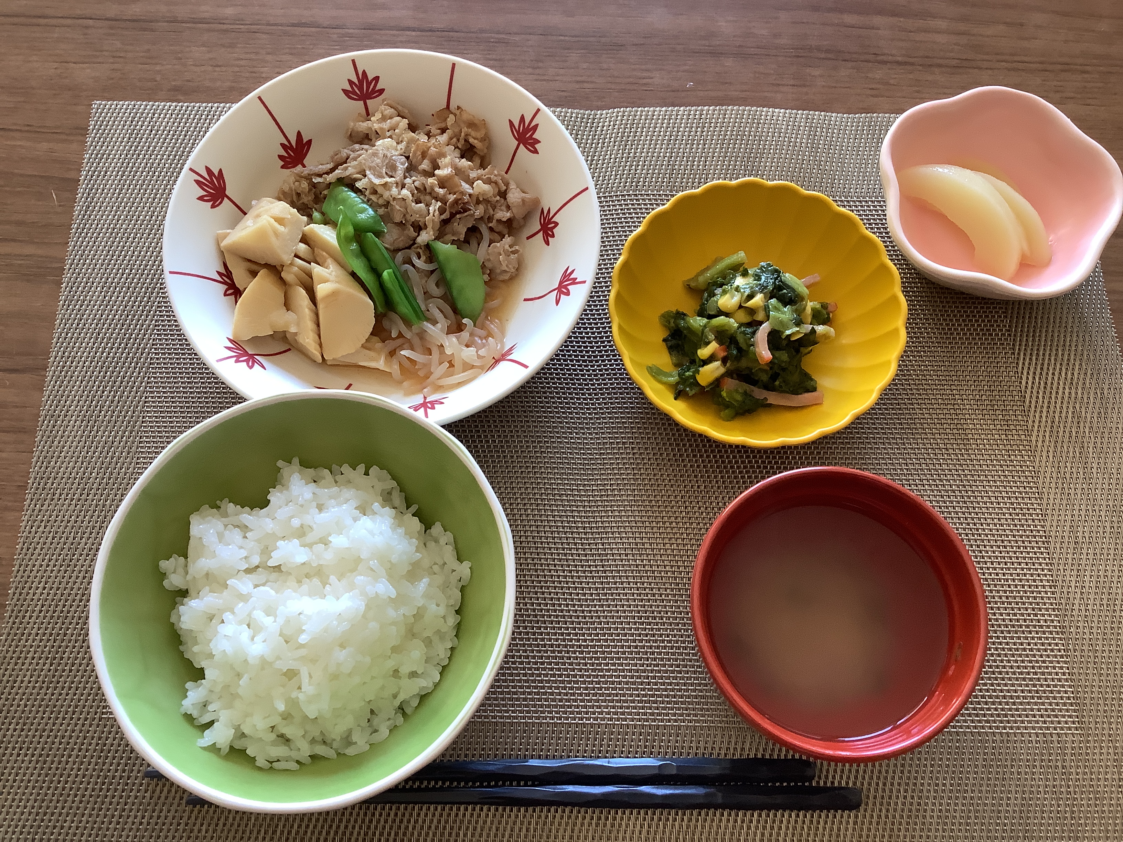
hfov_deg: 58.4
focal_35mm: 31
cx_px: 562
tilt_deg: -70.8
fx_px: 1006
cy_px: 421
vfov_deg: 45.4
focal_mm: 3.3
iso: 125
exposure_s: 1/60
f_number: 2.4
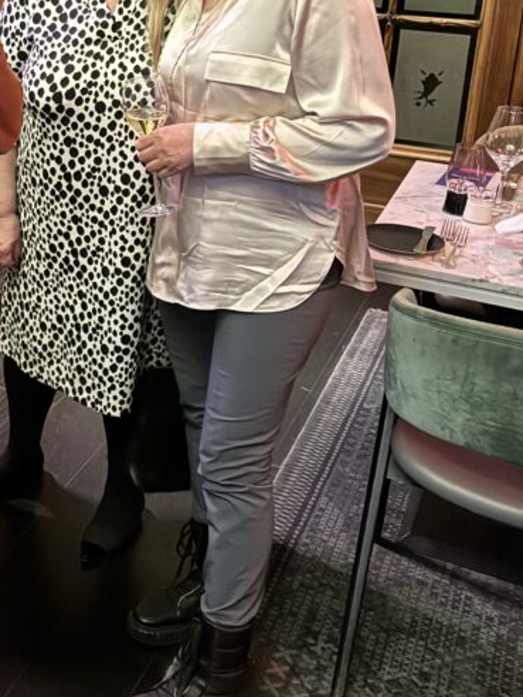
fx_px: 1007
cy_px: 166
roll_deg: -1.7
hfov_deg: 27.3
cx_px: -14
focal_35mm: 50
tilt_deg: -15.4
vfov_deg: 37.2
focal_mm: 6.86
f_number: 1.78
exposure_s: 1/25
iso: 2000
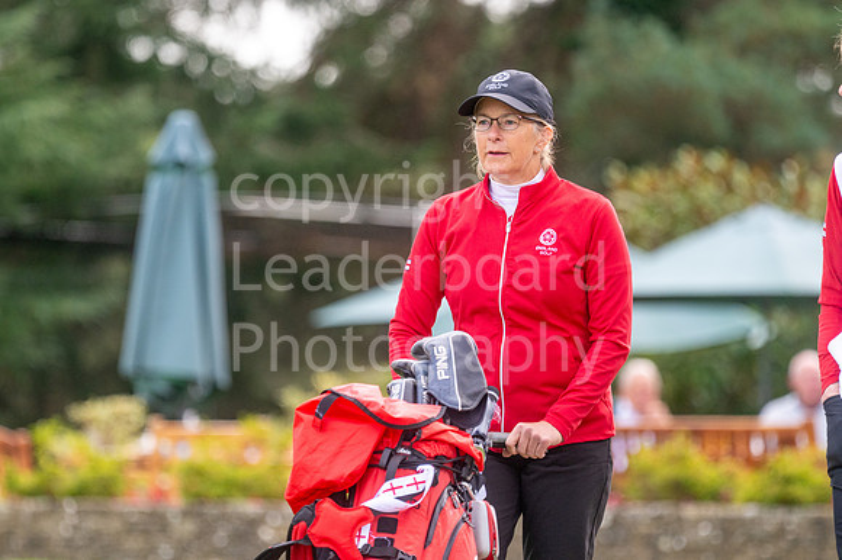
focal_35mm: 450
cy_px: 280
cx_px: 421
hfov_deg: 4.6
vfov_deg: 3.1
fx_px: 10519
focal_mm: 300
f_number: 4.5
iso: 400
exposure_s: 1/1250
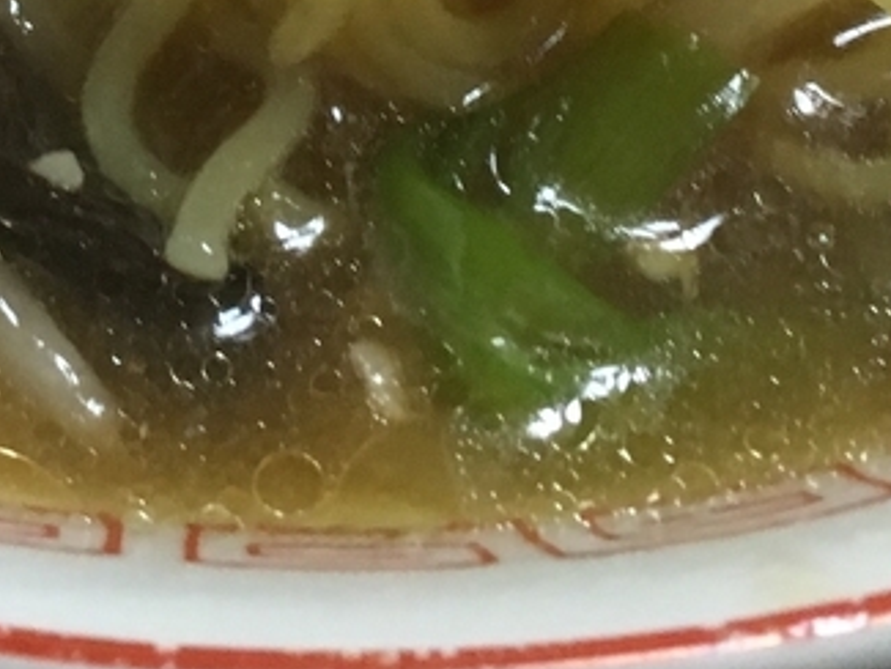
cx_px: 181
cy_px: -392
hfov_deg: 18.2
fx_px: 2755
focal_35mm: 107
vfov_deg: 13.0
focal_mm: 4.15
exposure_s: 1/33
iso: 200
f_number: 2.2
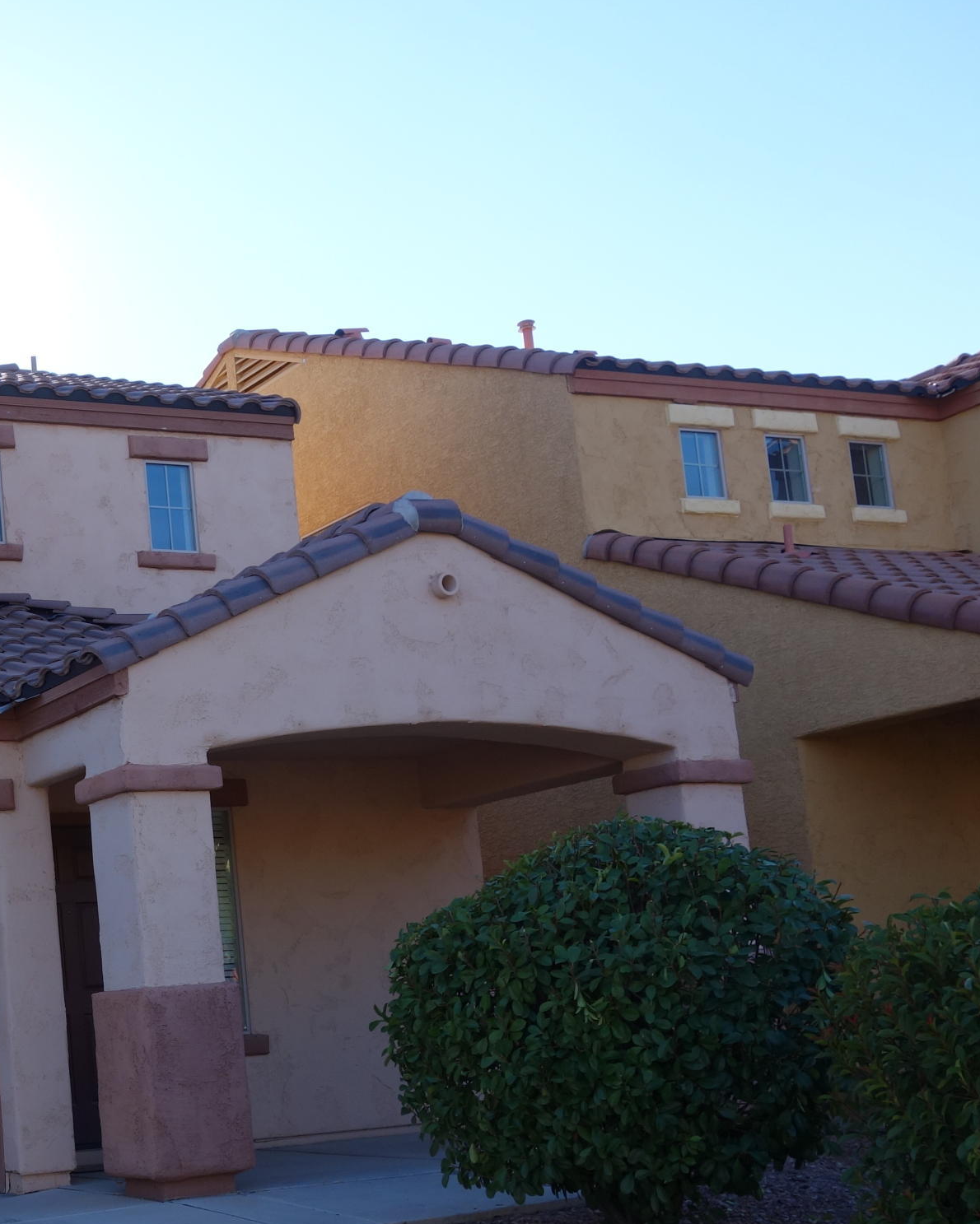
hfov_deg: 26.6
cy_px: 787
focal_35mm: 53
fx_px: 1921
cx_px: -63
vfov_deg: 35.1
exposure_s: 1/200
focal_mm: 10.4
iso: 125
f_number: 5.6
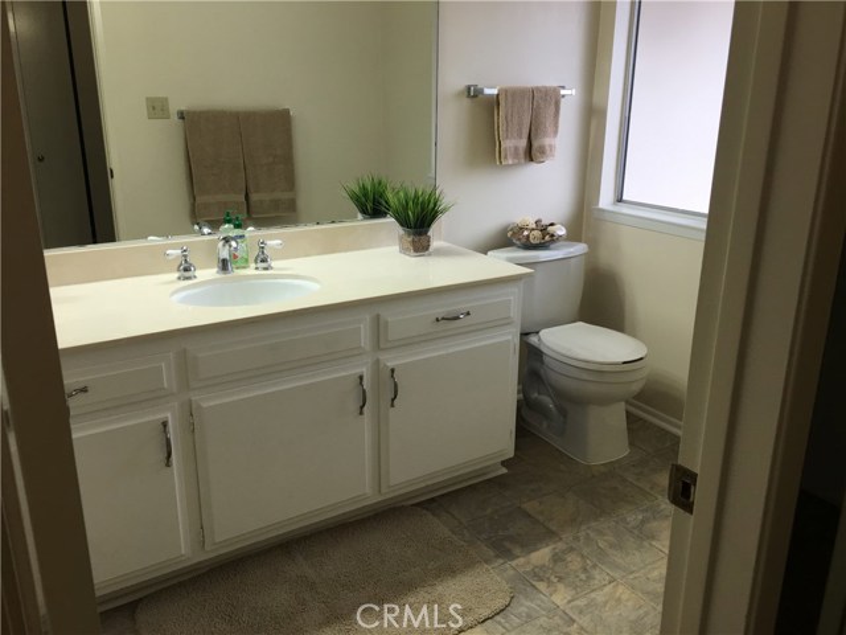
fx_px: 709
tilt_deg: -16.9
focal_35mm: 29
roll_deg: +0.2
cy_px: 318
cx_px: 423
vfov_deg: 48.2
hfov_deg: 61.7
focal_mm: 4.15
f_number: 2.2
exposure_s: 1/120
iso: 40
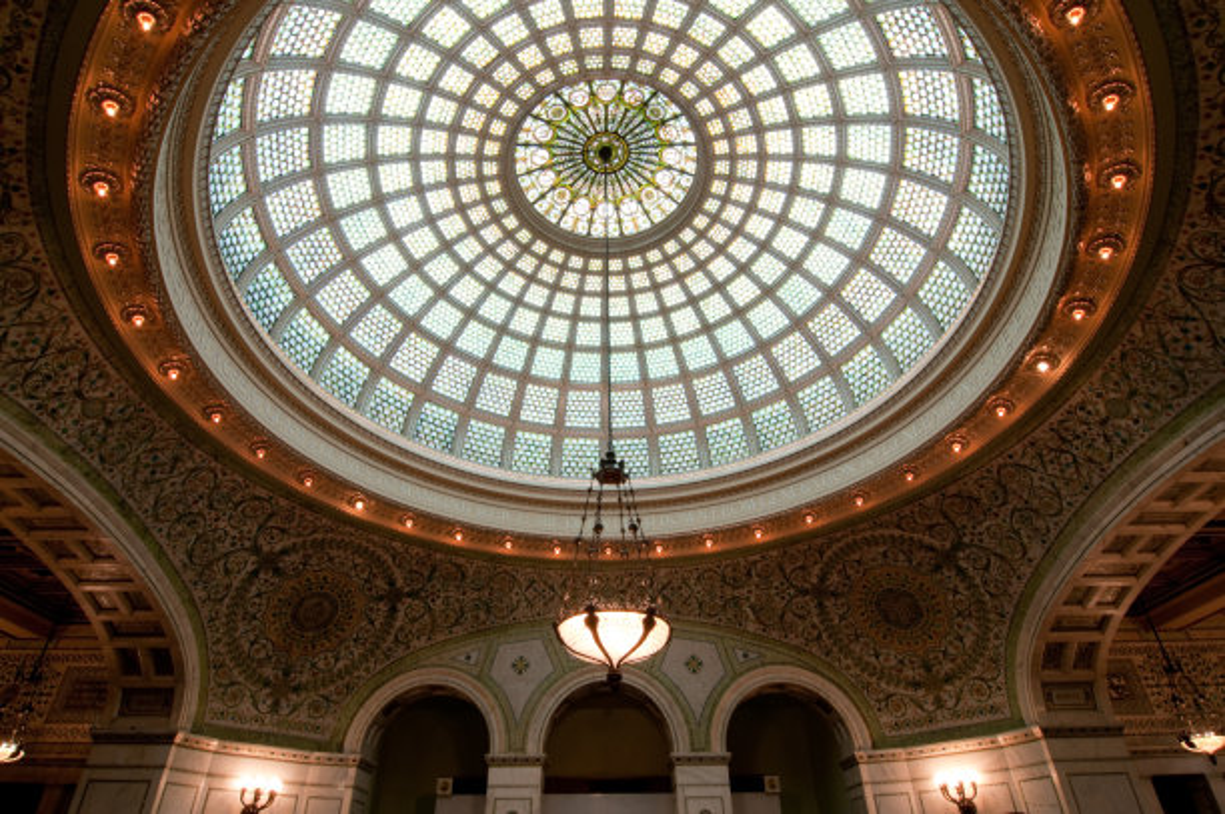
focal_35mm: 18
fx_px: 612
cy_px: 407
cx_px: 612
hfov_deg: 90.0
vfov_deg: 67.3
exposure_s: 2.5
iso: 200
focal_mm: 12
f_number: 22
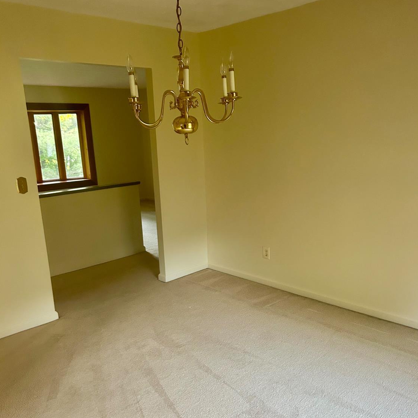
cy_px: 239
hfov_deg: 52.5
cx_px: 210
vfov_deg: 52.4
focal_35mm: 31
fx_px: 424
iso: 320
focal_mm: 5.7
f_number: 1.5
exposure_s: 1/60
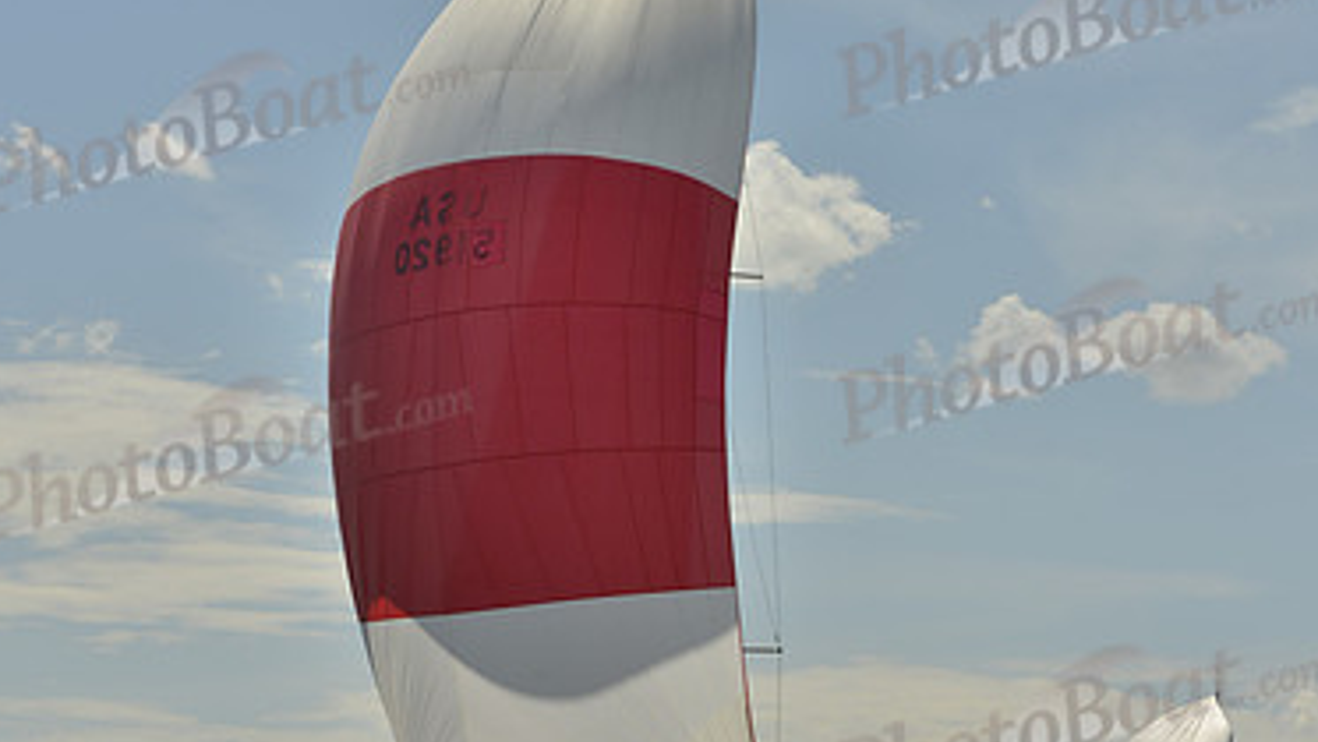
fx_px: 4439
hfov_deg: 16.9
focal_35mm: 127
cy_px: 587
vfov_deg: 9.5
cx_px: 655
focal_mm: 78
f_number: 10
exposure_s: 1/1600
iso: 280
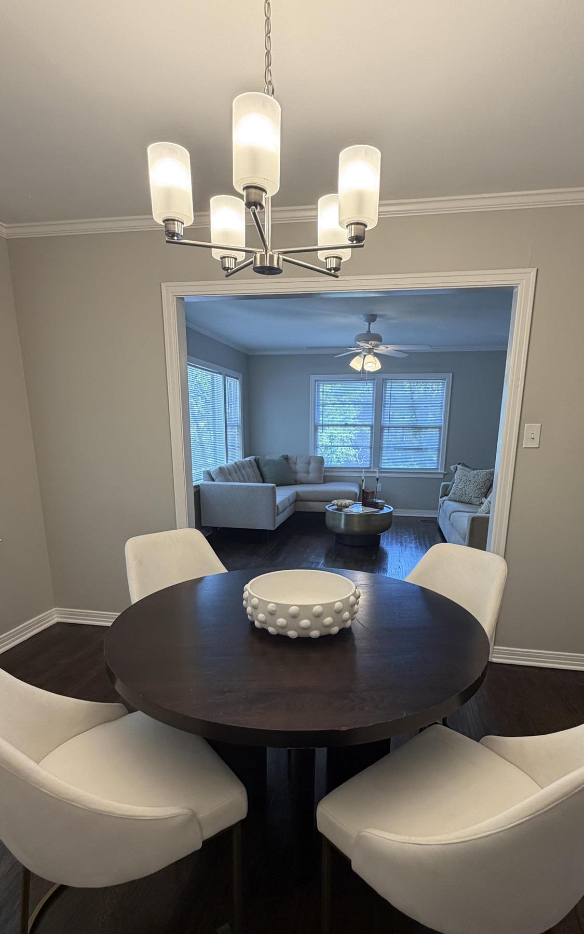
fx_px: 484
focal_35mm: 19
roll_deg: -1.0
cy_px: 556
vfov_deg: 87.0
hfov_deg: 62.2
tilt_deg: -14.4
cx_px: 308
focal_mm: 2.22
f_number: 2.2
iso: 160
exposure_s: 1/120
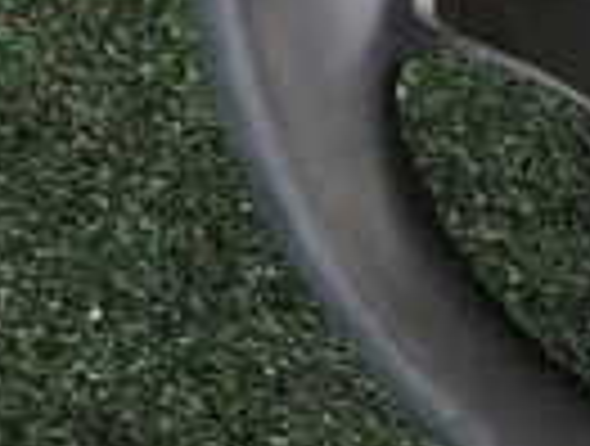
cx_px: 991
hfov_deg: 13.2
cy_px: -126
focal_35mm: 137
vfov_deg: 10.6
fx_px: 2341
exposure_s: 1/60
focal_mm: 5.4
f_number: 2.3
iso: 200
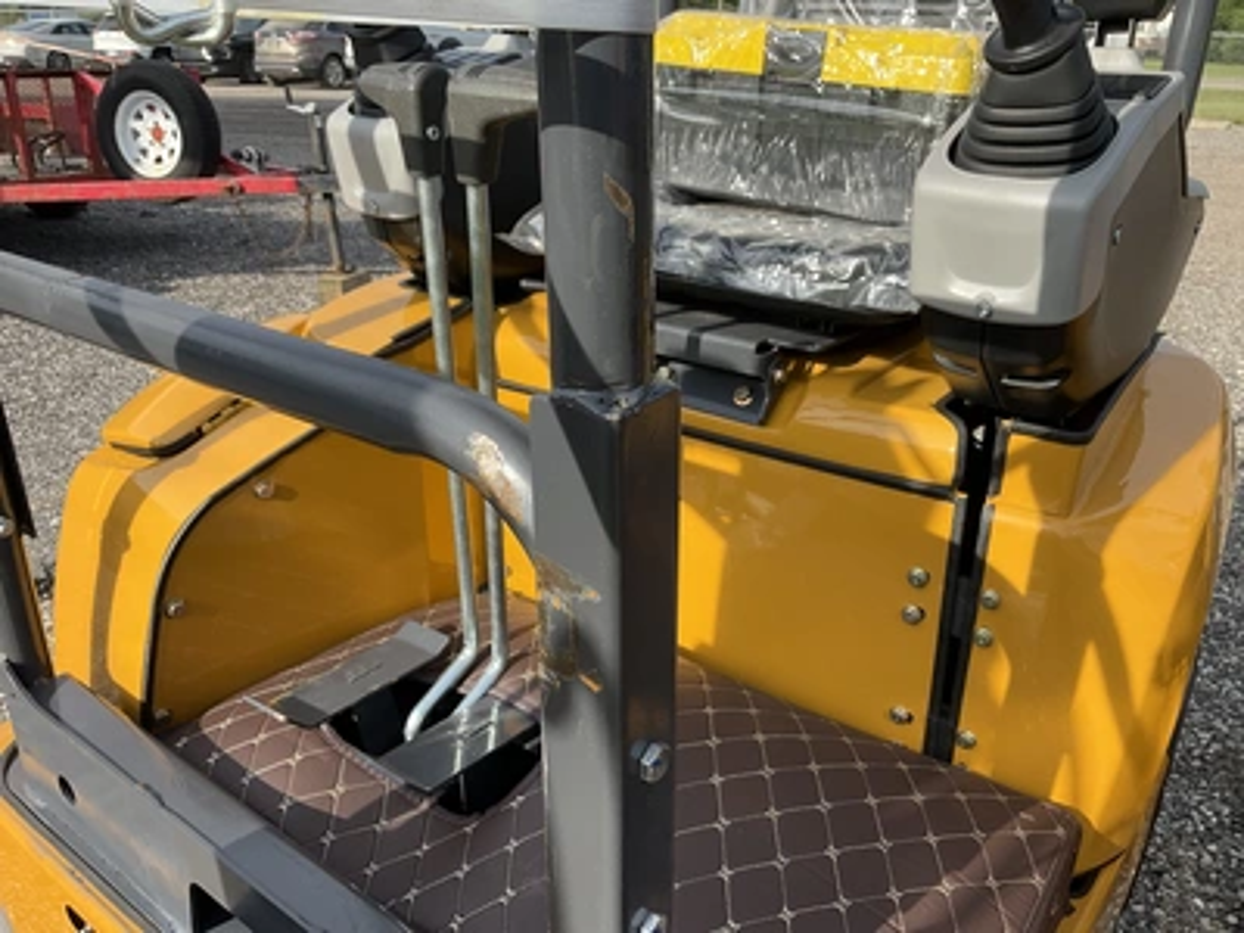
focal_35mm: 29
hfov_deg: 61.7
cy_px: 466
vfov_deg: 48.2
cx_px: 622
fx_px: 1042
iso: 25
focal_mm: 3
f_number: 1.8
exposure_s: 1/804
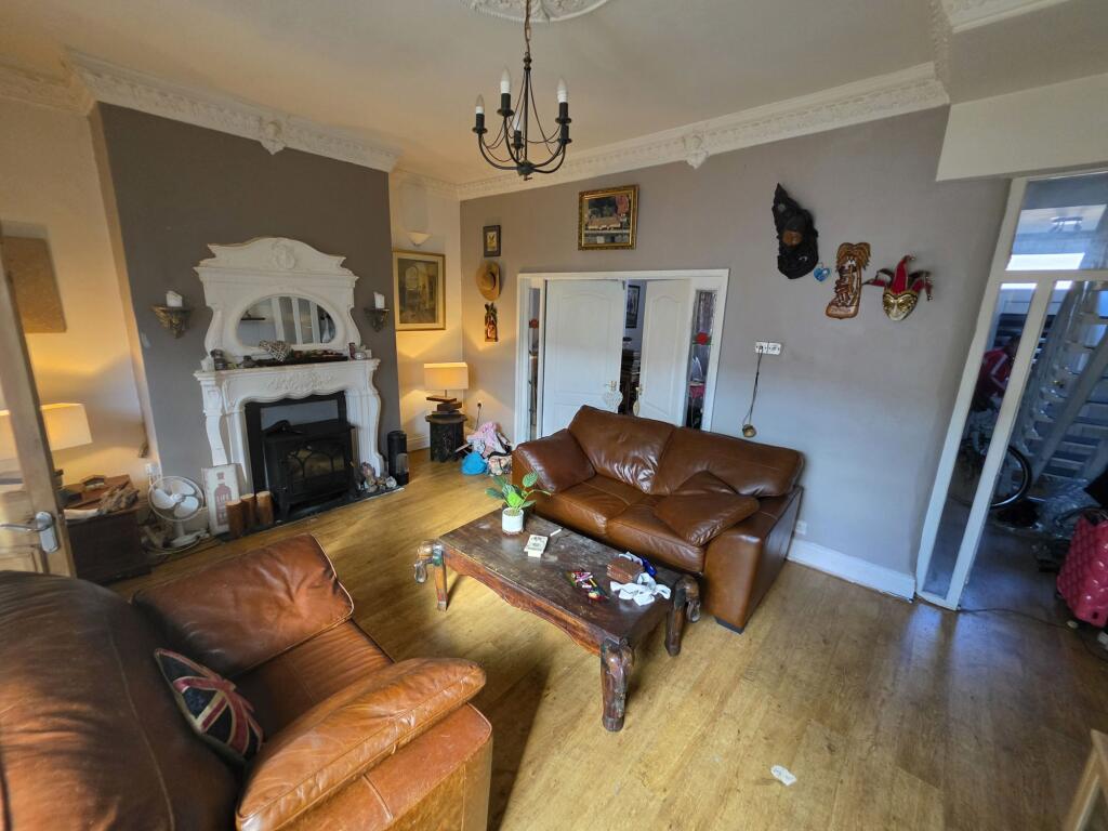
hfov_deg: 106.2
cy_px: 416
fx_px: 416
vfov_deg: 89.9
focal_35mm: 13
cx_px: 554
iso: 500
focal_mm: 2.2
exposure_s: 1/100
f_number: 1.9
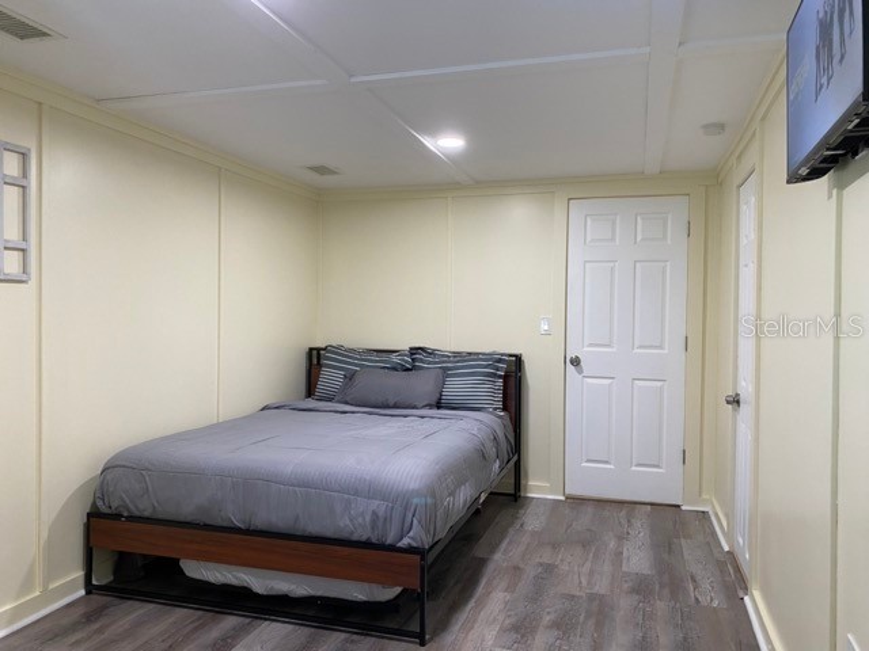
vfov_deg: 53.1
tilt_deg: +0.3
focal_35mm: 26
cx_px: 434
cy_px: 326
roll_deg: -1.5
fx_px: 653
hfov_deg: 67.3
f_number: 1.8
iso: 160
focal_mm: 4.25
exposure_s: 1/60
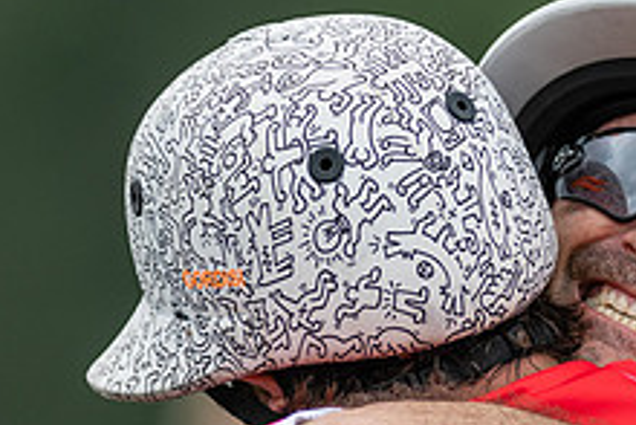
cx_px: 739
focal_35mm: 1316
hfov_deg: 1.6
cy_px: 539
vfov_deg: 1.0
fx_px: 23264
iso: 320
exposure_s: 1/2000
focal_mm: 300
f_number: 2.8
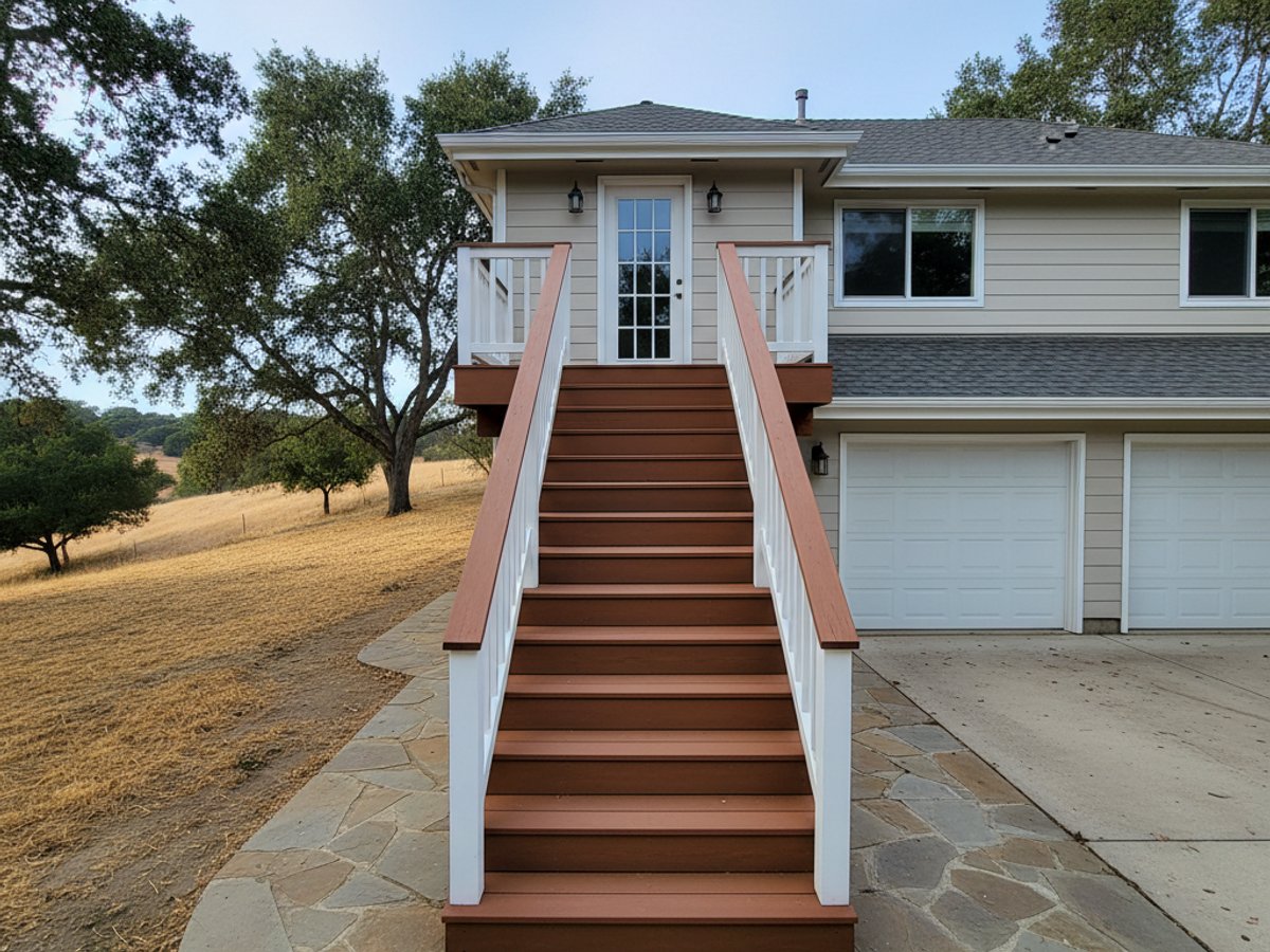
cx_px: 635
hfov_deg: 73.9
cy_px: 476
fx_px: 844
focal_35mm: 23
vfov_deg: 58.9
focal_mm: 6.4
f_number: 1.8
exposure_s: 1/1635
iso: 1203
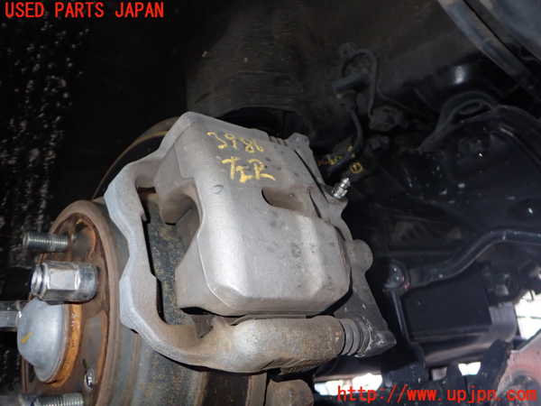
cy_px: 203
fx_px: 469
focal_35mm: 30
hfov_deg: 60.0
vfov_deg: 46.8
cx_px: 270
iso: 320
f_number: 6.3
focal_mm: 5.4
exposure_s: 1/30
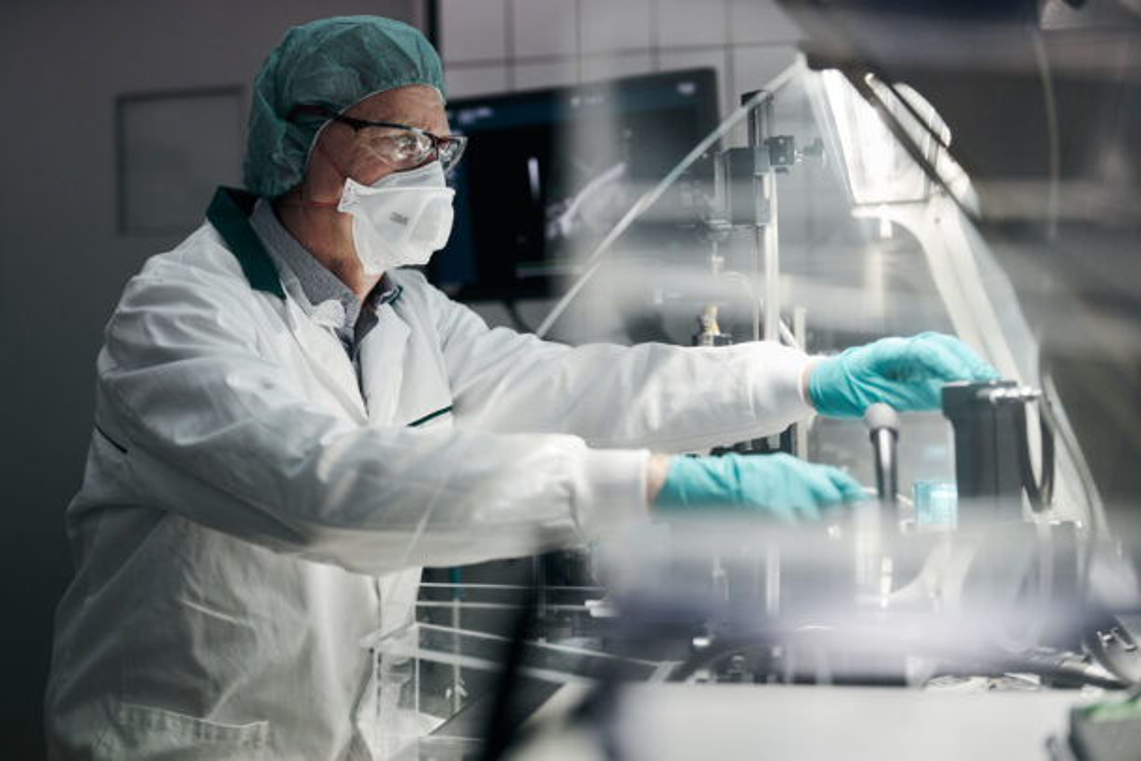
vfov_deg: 27.0
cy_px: 380
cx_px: 570
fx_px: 1585
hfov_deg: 39.6
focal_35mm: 50
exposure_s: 1/160
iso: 400
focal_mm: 50
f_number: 2
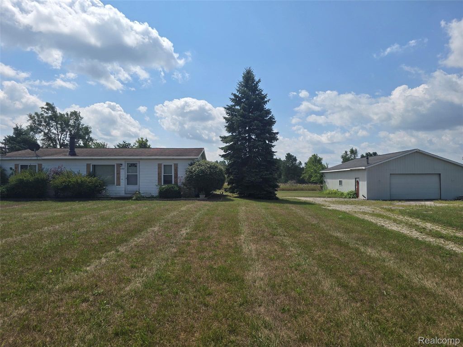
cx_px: 232
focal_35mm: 23
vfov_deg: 58.9
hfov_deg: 73.9
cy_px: 174
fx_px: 308
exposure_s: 1/1318
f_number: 1.7
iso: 12
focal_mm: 6.3
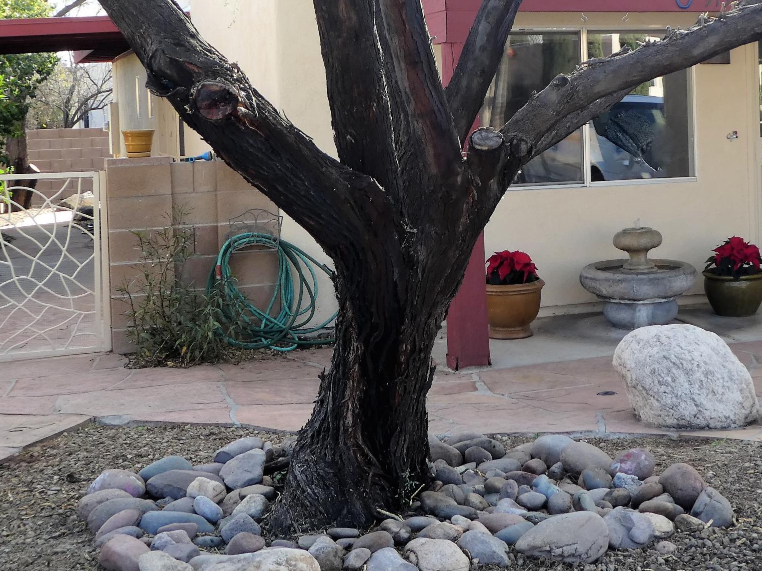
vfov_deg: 23.7
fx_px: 1342
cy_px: 130
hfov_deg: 31.1
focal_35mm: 61
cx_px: 575
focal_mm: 5.4
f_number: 3.5
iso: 80
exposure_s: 1/125
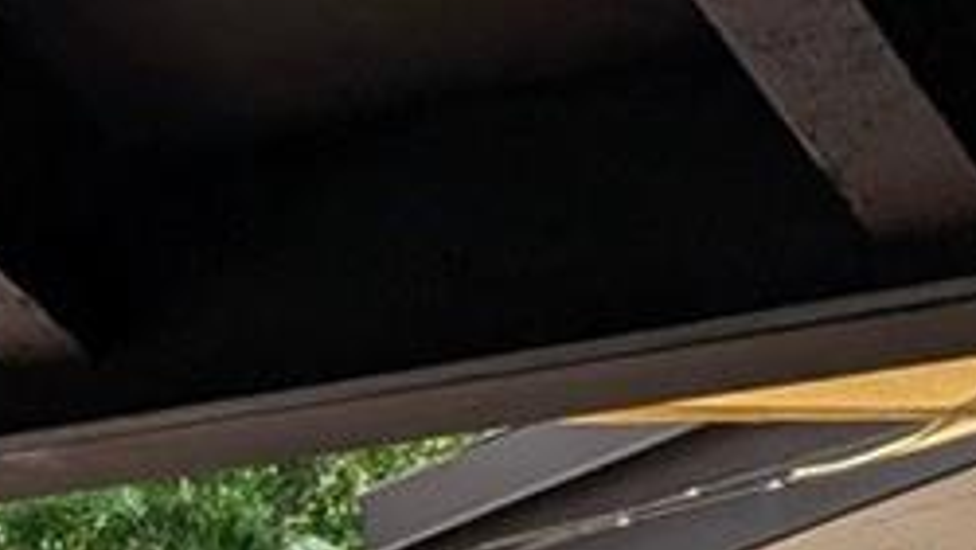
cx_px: -882
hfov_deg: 11.7
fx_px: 4325
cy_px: 1962
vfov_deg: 6.3
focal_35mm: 167
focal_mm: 6.9
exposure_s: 1/608
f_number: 1.68
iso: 21
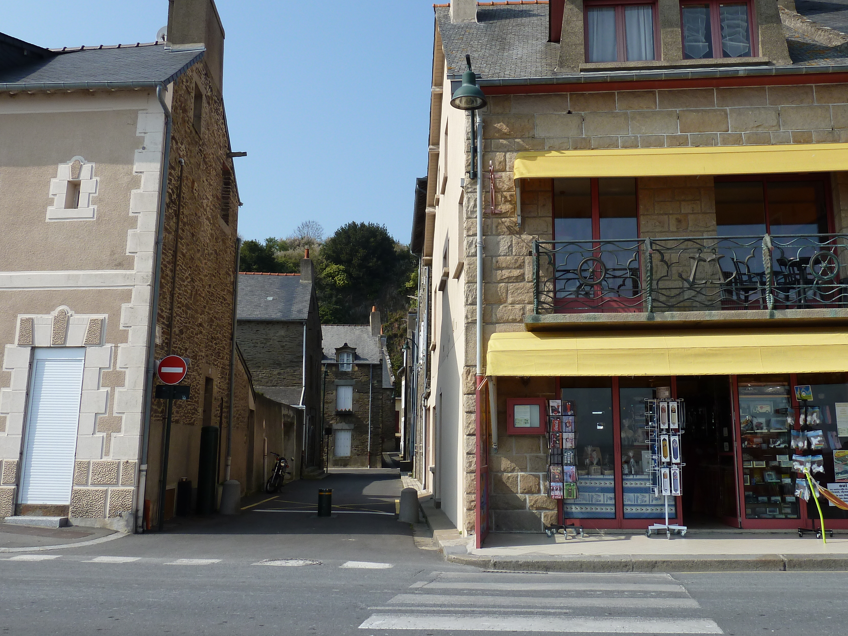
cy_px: 255
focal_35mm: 35
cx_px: 486
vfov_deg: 40.5
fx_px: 857
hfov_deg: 52.4
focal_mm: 4.7
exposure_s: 1/640
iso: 80
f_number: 4.5
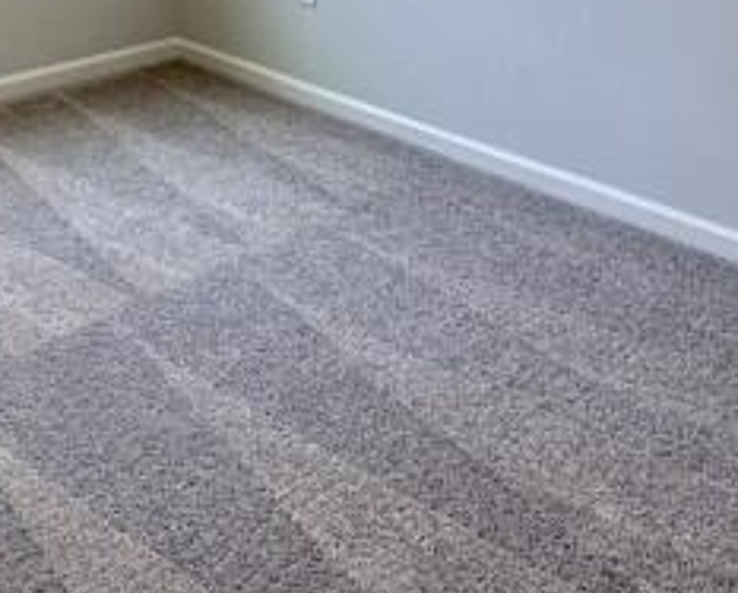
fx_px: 1312
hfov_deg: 30.8
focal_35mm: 60
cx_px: 165
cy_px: -301
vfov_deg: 21.3
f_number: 2.2
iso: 160
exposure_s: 1/120
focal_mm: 2.22
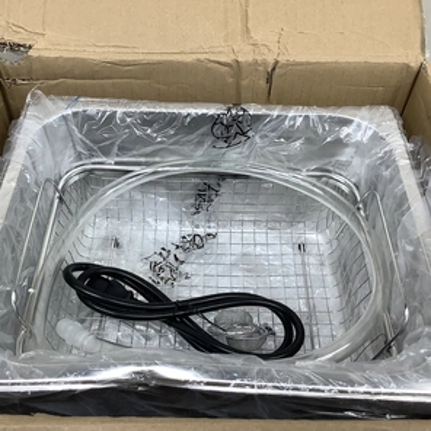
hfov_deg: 44.9
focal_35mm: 37
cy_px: 216
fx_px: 521
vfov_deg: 44.9
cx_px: 195
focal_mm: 3.3
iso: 80
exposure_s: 1/120
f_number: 2.4
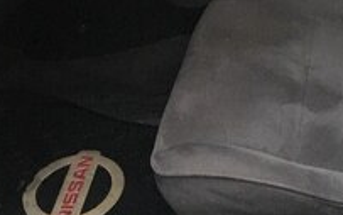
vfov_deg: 16.6
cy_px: -54
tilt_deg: -29.1
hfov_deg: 27.1
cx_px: 264
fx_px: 701
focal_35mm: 75
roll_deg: +2.3
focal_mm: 4.15
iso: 250
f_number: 2.2
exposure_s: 1/17
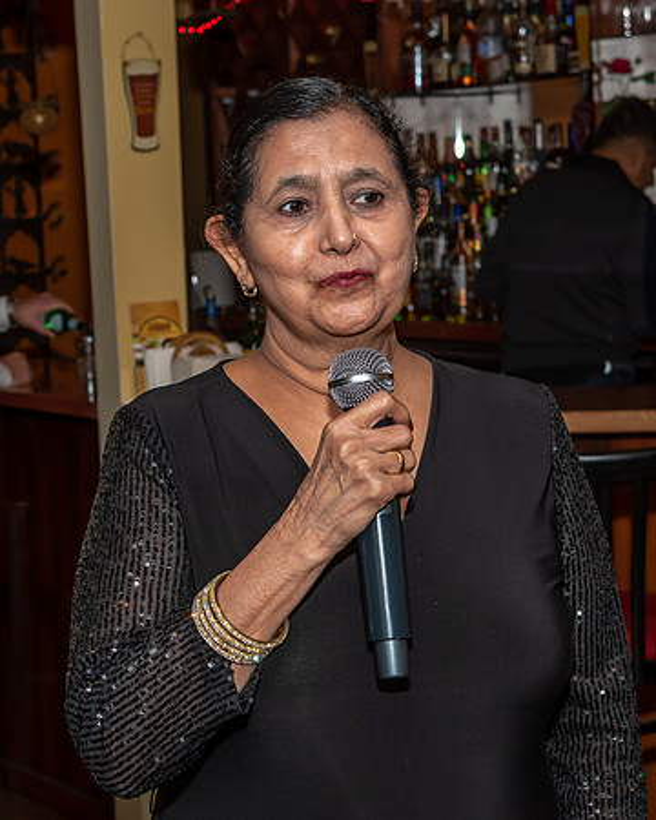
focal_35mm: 105
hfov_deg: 14.6
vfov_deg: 18.2
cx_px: 232
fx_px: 2555
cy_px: 366
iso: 500
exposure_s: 1/250
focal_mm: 45
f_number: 6.3
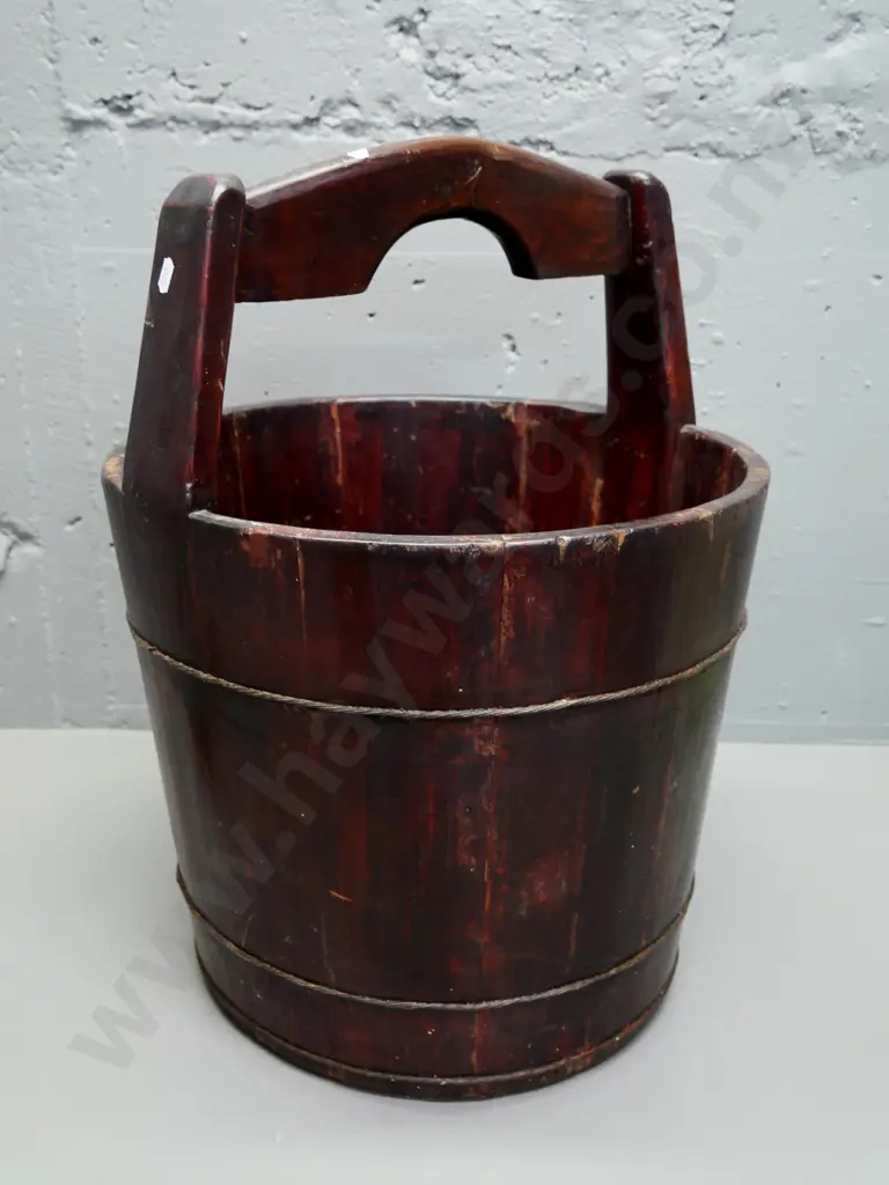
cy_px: 592
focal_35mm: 36
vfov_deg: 51.4
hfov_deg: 39.7
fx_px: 1233
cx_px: 444
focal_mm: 18
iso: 1600
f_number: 4.5
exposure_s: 1/50
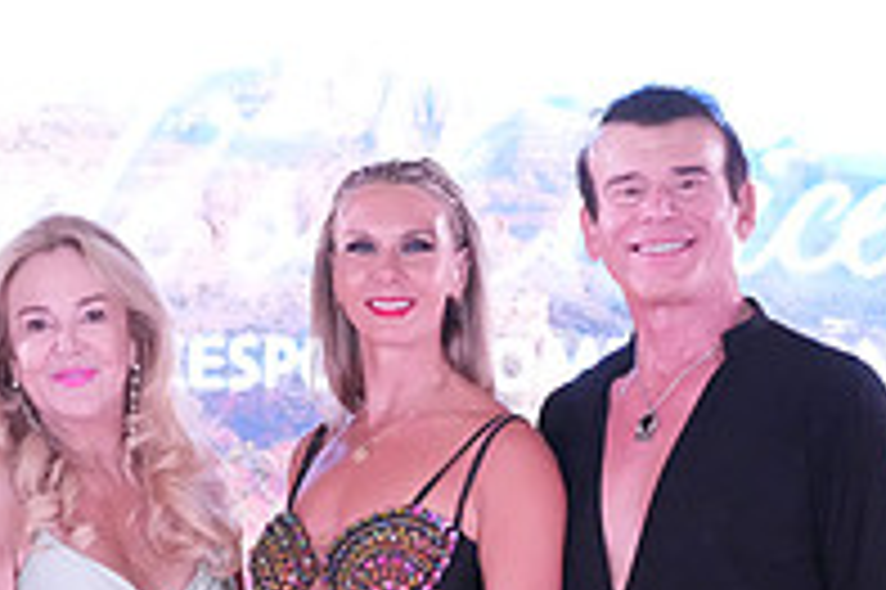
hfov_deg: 18.6
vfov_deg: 12.1
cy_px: 804
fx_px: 2680
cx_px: 166
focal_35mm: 109
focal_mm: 37
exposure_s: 1/200
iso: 10000
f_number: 5.6
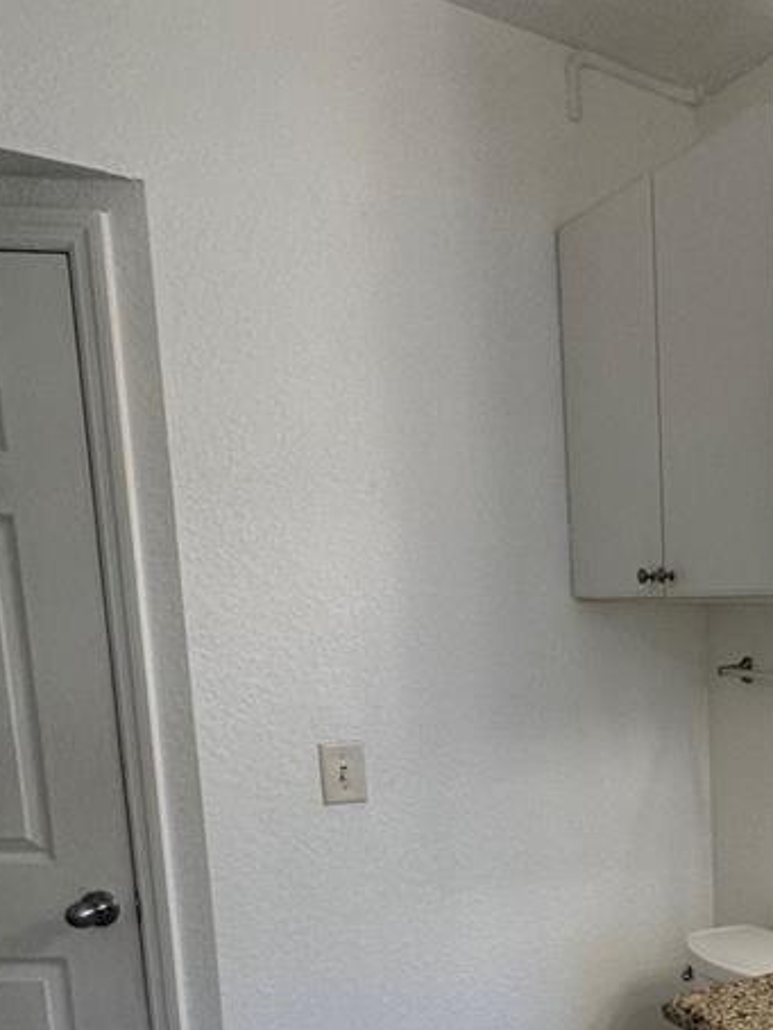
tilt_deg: -8.5
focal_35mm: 37
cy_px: 796
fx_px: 1101
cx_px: 986
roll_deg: -1.7
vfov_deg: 47.8
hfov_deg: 30.9
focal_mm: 2.22
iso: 125
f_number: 2.2
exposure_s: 1/120
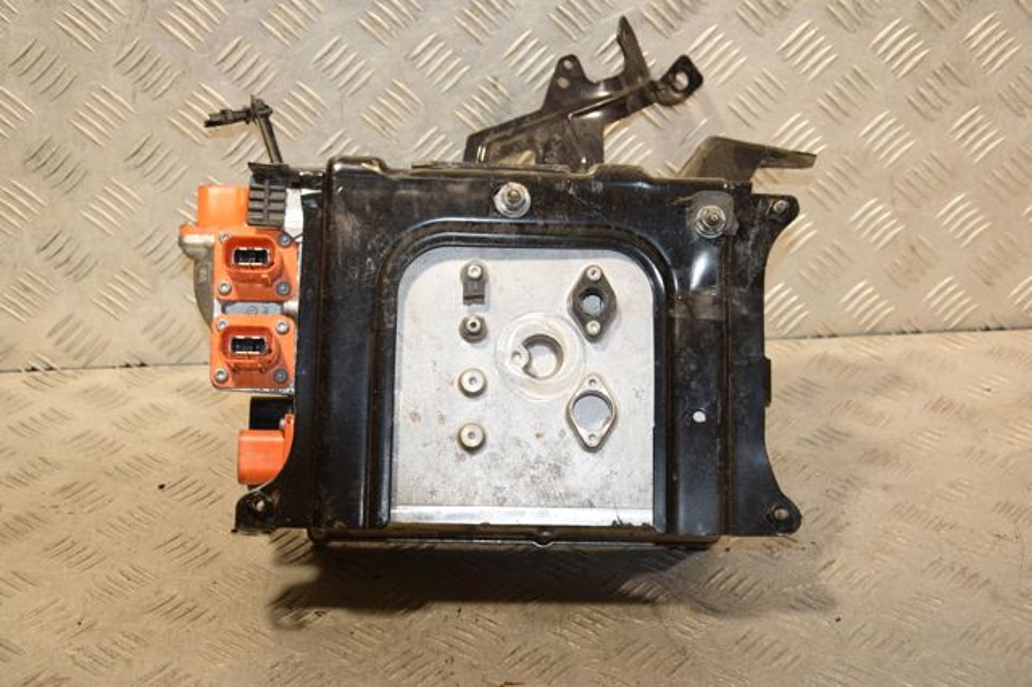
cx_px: 516
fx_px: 1805
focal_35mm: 63
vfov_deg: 21.5
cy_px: 344
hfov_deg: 31.9
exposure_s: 1/200
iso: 800
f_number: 5.6
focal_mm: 42
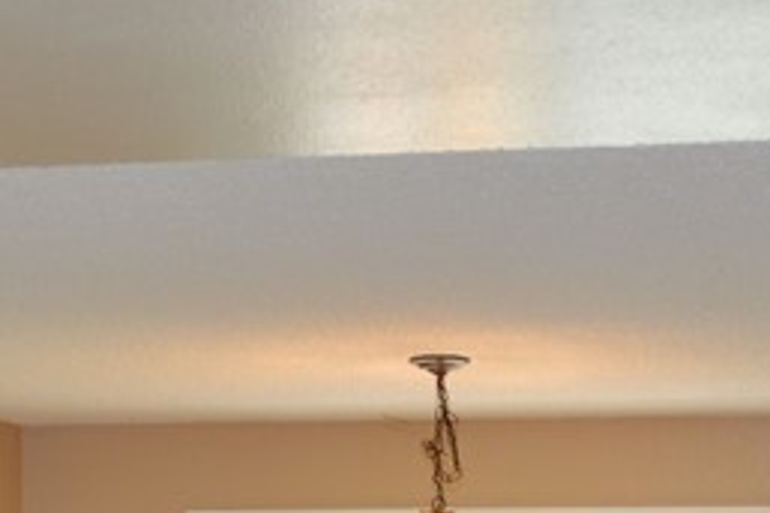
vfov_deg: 11.0
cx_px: 454
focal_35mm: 114
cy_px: 996
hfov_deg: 17.9
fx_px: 2437
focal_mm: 18
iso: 400
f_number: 4
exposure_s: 1/60
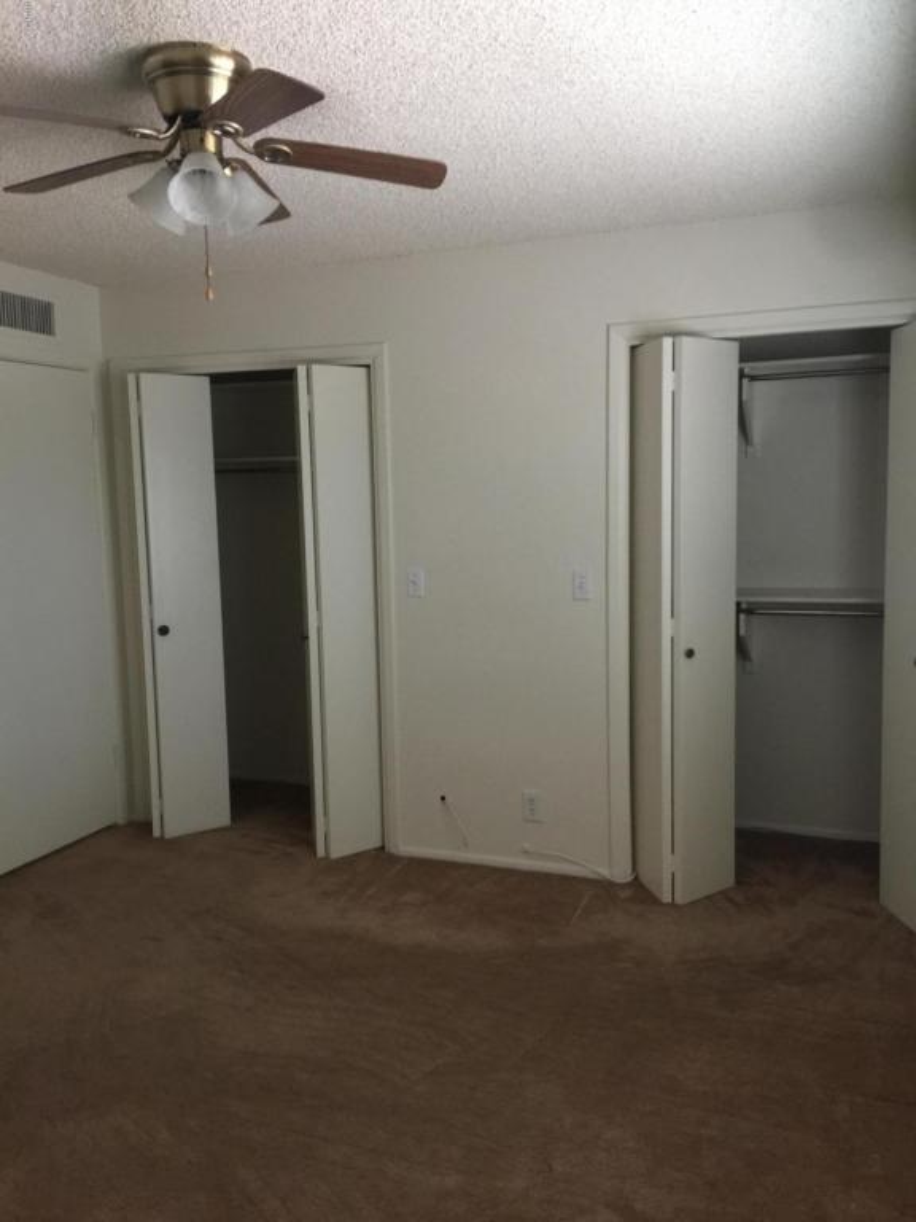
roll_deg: +0.5
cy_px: 611
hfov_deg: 48.2
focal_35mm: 29
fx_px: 1023
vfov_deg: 61.7
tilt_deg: -6.6
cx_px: 458
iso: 125
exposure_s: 1/15
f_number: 2.2
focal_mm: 4.15
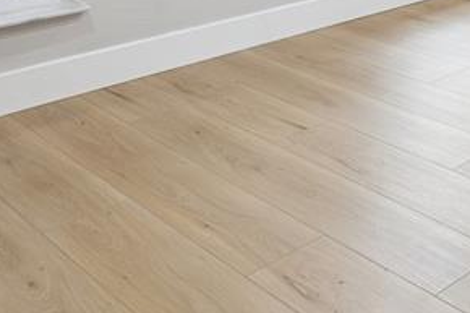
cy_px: -211
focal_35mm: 62
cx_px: 540
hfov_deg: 28.9
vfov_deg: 18.4
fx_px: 806
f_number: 9
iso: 200
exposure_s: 1/6
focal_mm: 17.5
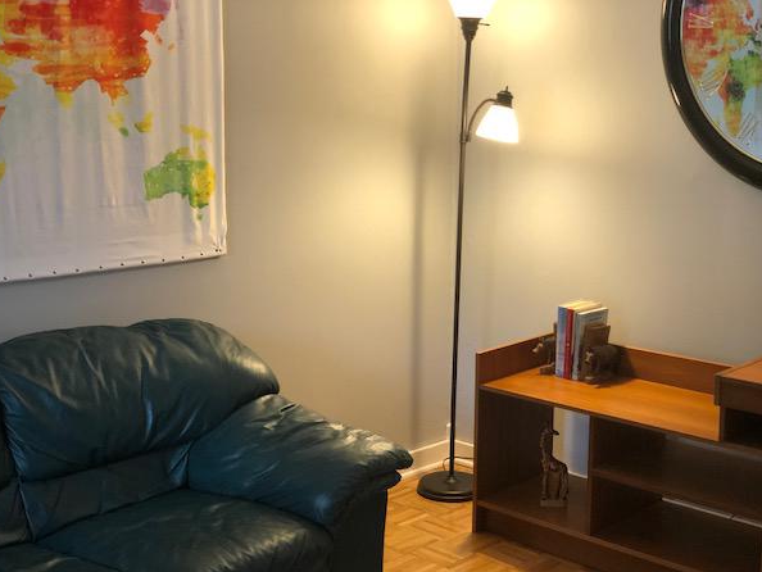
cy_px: 307
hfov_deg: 34.3
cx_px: 375
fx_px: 1233
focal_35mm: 56
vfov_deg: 26.1
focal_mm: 6
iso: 125
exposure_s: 1/40
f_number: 2.4
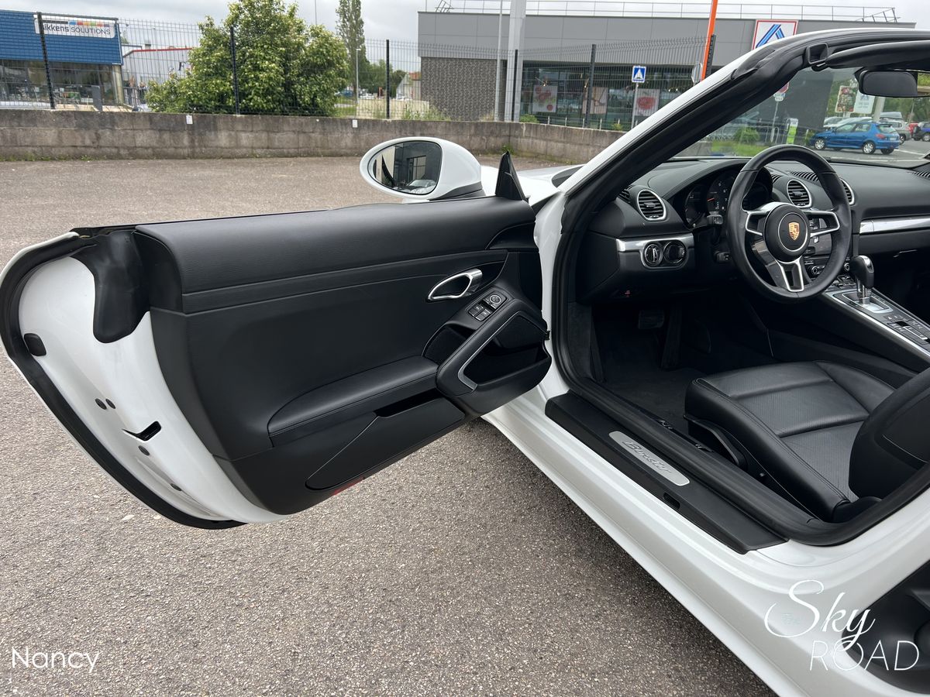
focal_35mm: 26
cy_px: 348
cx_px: 465
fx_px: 699
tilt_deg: -19.6
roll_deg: -2.8
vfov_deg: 53.1
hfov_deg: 67.3
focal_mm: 5.7
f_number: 1.5
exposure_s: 1/769
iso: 50
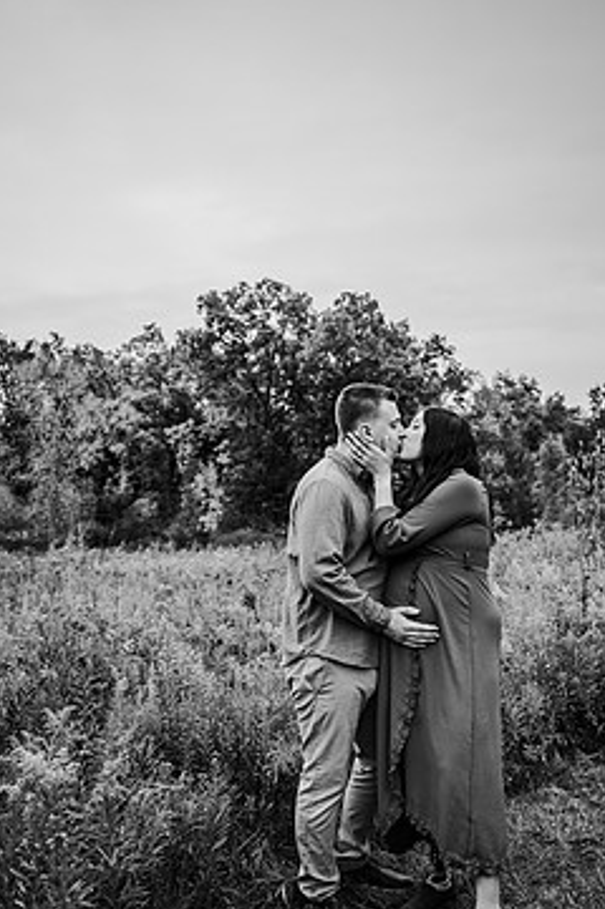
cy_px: 551
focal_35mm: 38
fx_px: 960
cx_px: 324
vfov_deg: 50.4
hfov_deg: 35.0
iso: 320
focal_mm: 30.5
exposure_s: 1/400
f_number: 2.8
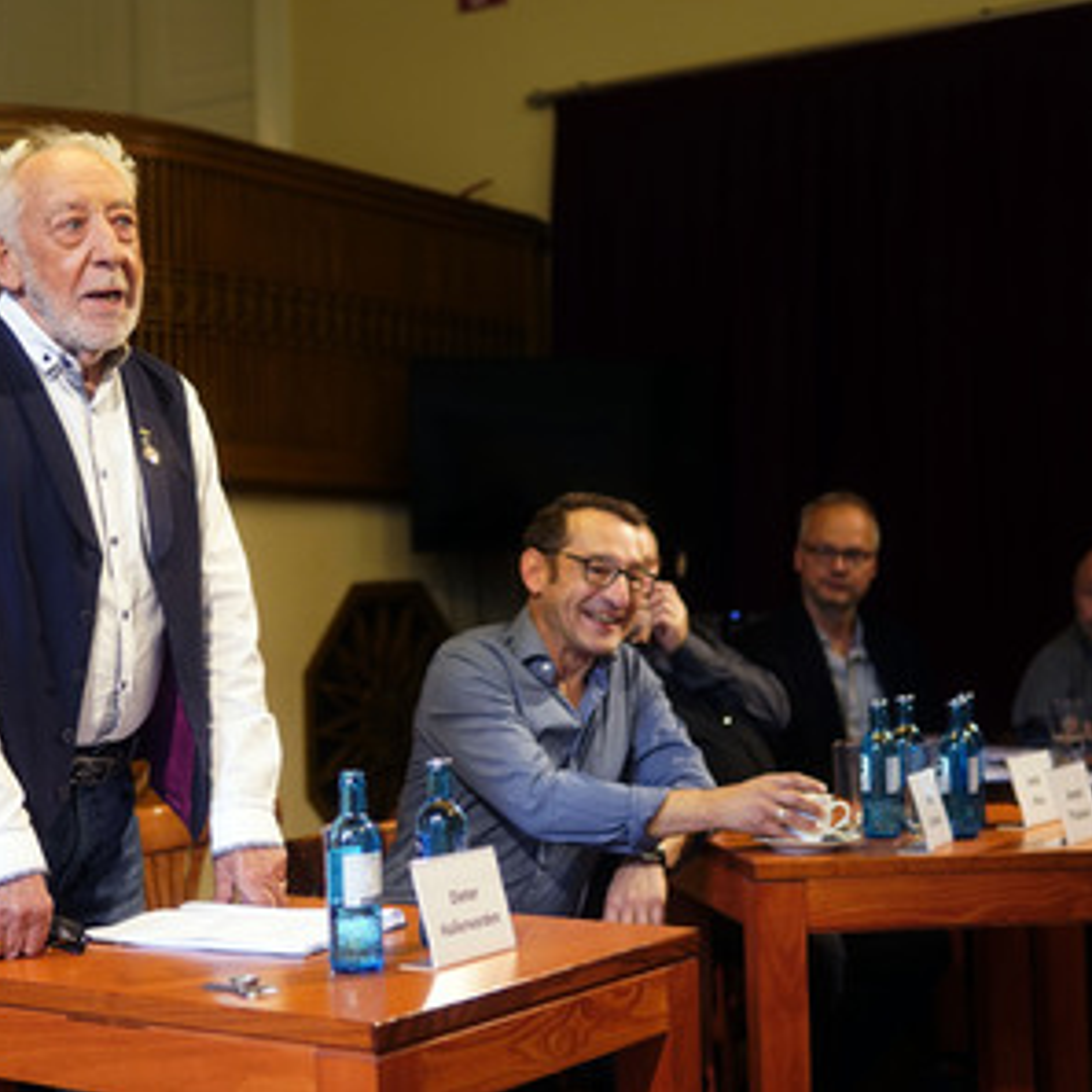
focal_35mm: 58
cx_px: 395
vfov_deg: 29.6
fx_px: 2070
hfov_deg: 29.4
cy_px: 544
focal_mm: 30
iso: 640
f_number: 1.4
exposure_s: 1/320
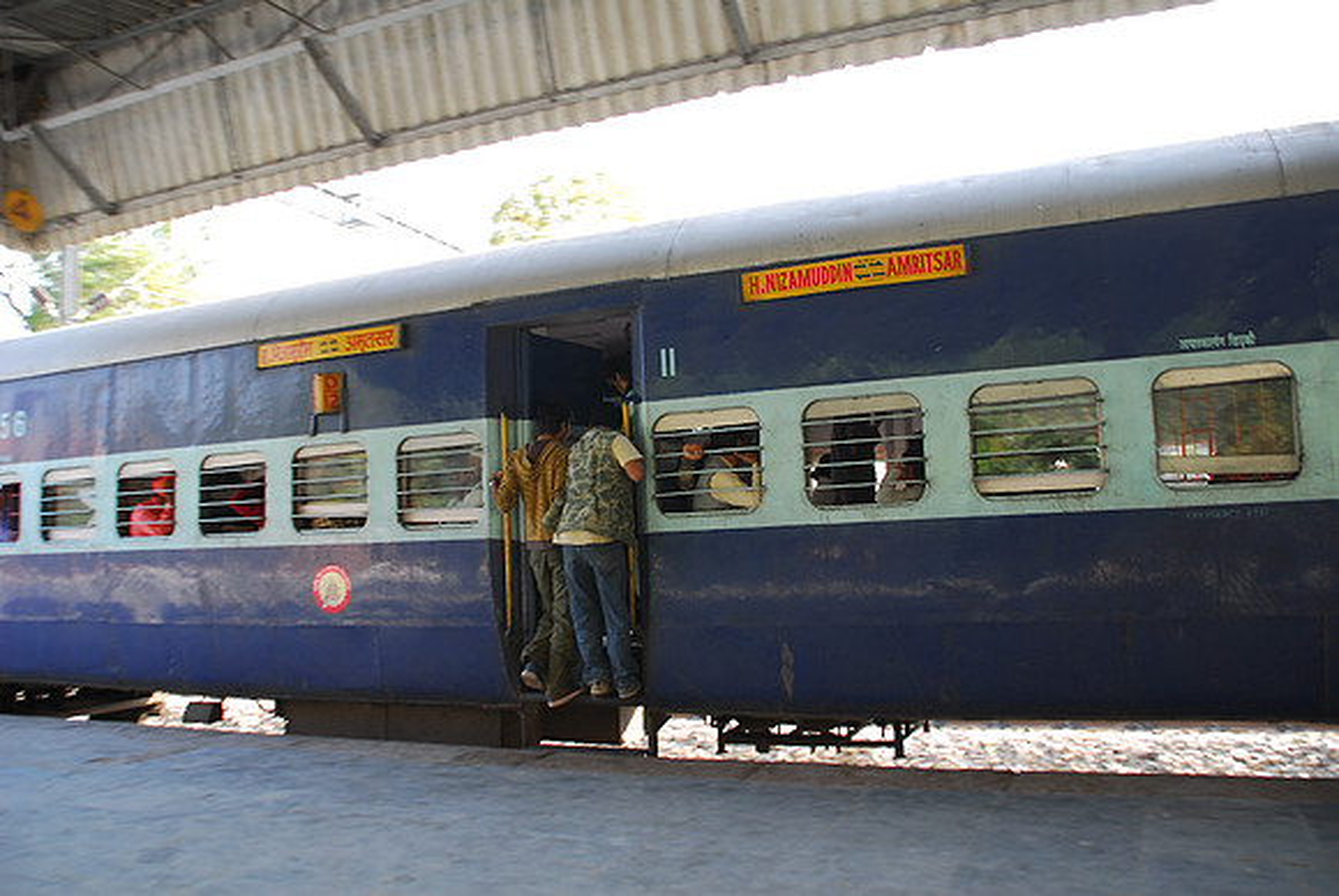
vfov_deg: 43.7
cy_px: 448
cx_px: 670
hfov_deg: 61.9
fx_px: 1117
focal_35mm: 30
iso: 100
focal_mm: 20
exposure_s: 1/60
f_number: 3.5
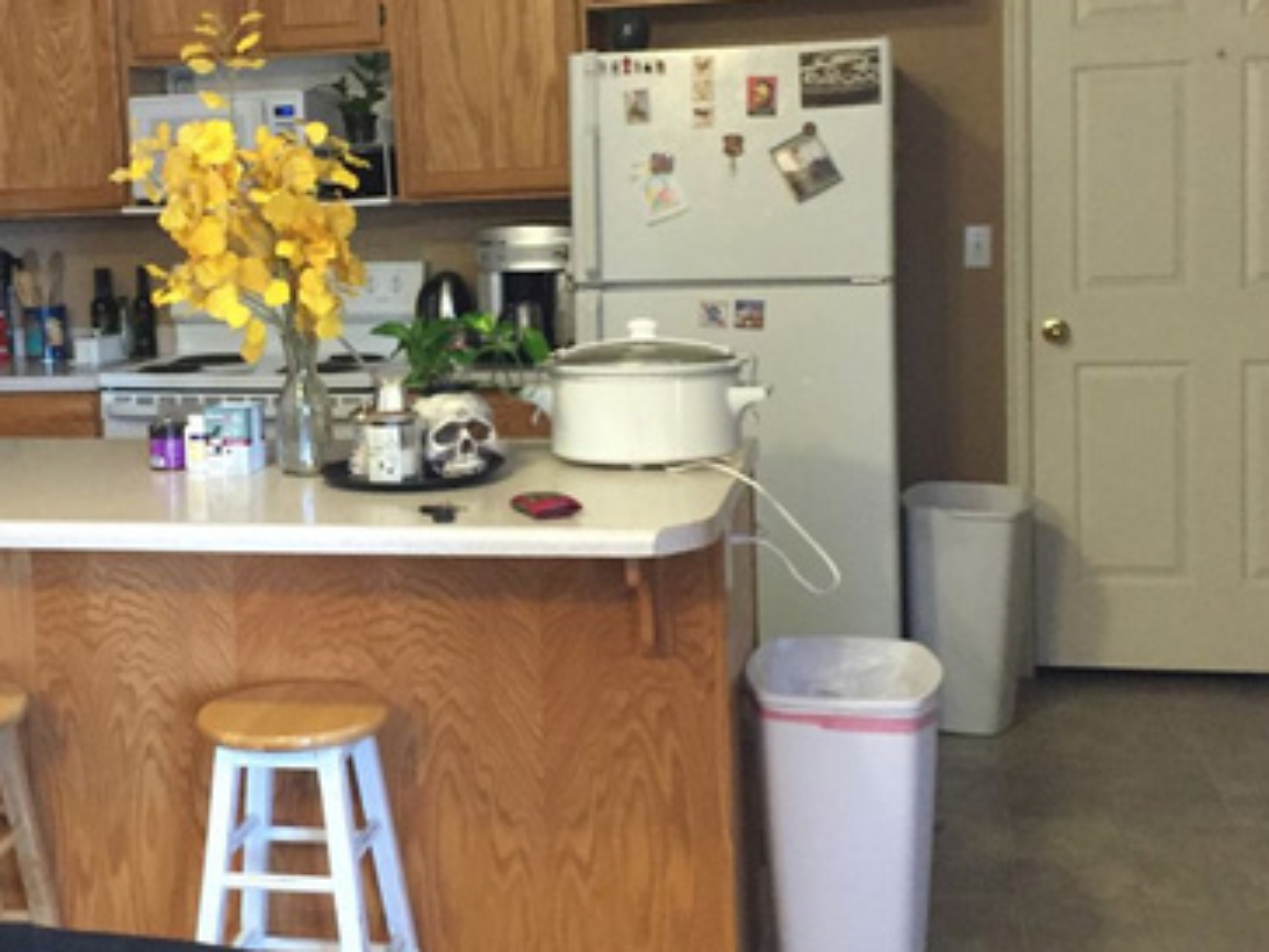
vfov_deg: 28.5
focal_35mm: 51
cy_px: 384
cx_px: 408
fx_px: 1870
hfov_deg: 37.0
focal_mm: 4.15
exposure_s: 1/30
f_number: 2.2
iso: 200
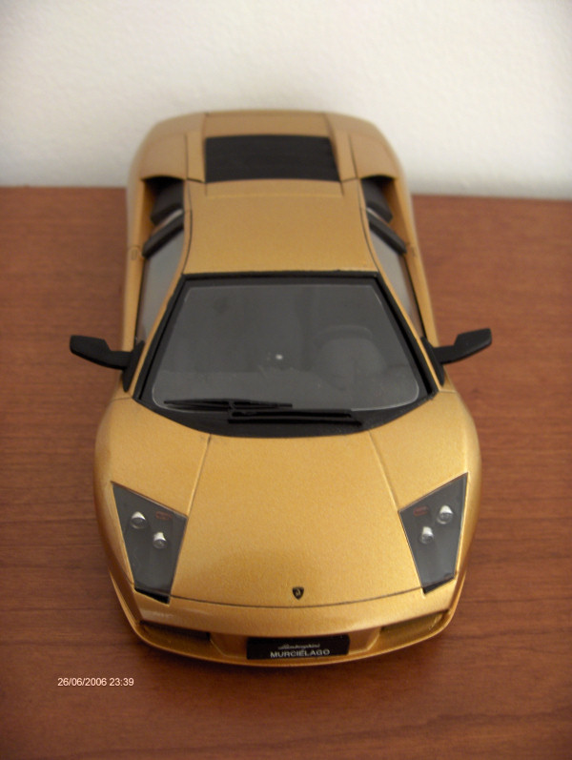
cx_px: 286
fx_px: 857
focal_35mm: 39
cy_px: 380
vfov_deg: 47.8
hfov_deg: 36.9
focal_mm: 8
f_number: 2.8
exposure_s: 1/1.52
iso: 100
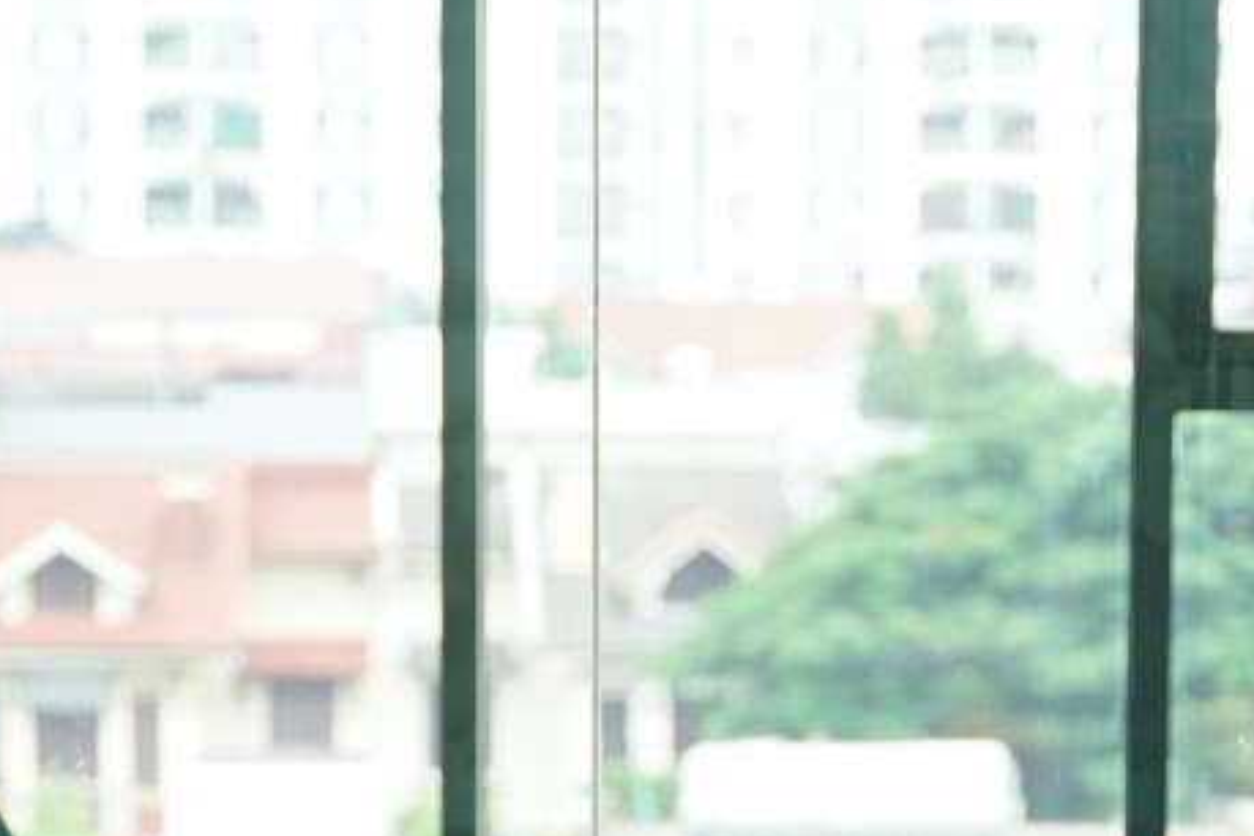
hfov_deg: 9.7
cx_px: 798
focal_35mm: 212
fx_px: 7382
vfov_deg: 6.4
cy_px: 1443
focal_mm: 50.7
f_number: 2.8
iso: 500
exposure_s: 1/500
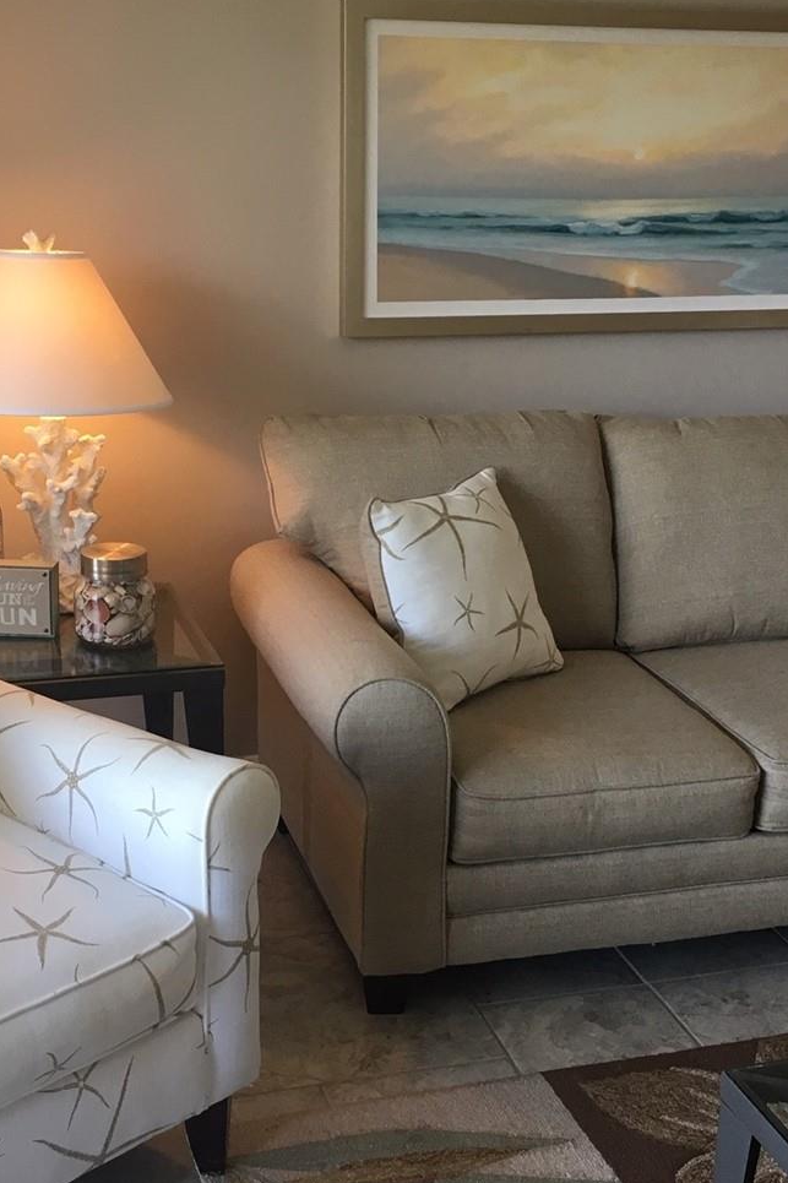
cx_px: 426
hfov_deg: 27.0
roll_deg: -1.4
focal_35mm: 50
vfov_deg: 39.6
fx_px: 1642
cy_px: 650
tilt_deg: -17.4
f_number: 2.2
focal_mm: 4.15
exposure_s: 1/30
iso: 32
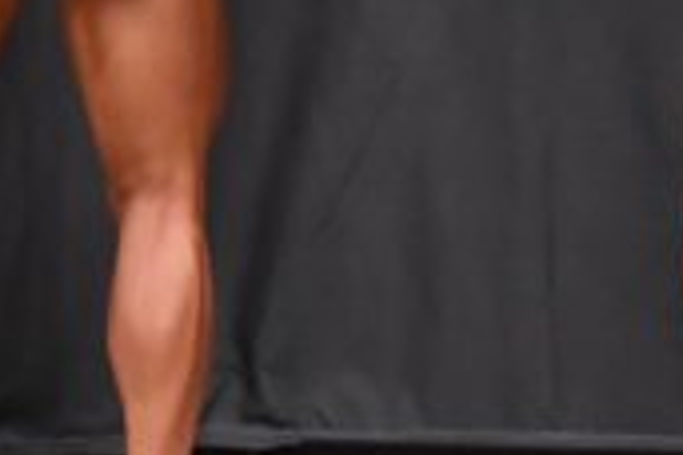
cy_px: -164
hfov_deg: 2.5
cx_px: 965
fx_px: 15746
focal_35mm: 830
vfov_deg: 1.7
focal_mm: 122
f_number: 5.6
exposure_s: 1/400
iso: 5000
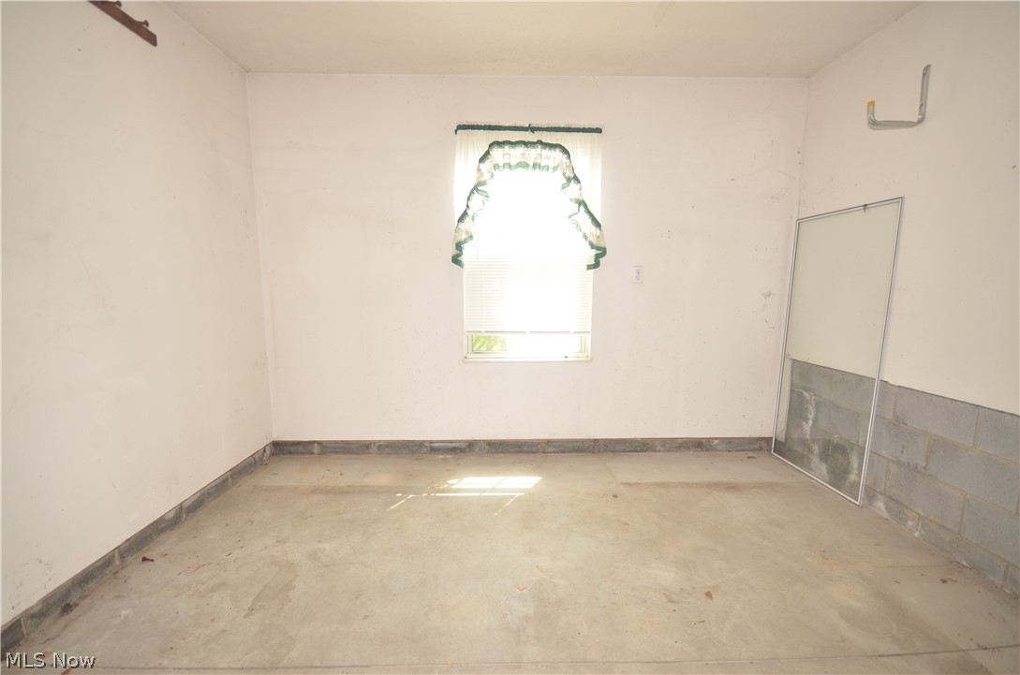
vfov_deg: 77.1
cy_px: 338
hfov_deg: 100.5
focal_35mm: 15
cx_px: 510
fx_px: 424
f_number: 4
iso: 360
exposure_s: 1/60
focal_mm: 10
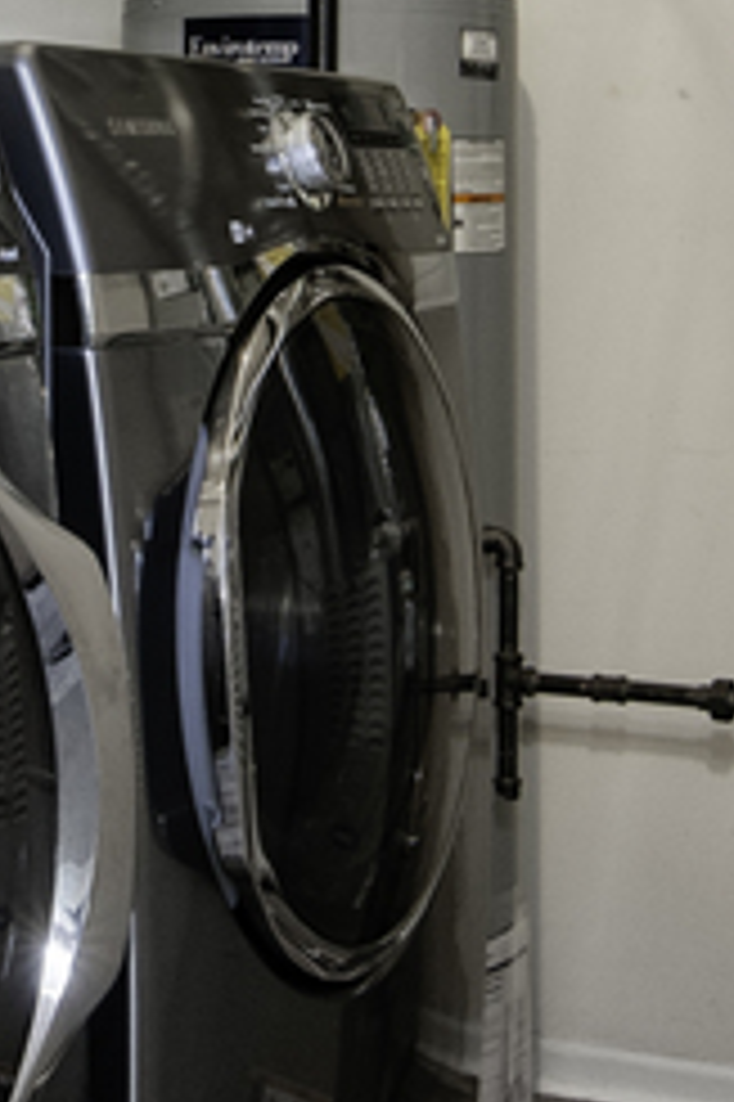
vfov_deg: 30.5
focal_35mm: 66
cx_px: 178
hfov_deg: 20.4
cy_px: 513
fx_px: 2021
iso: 640
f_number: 9
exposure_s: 1/250
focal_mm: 10
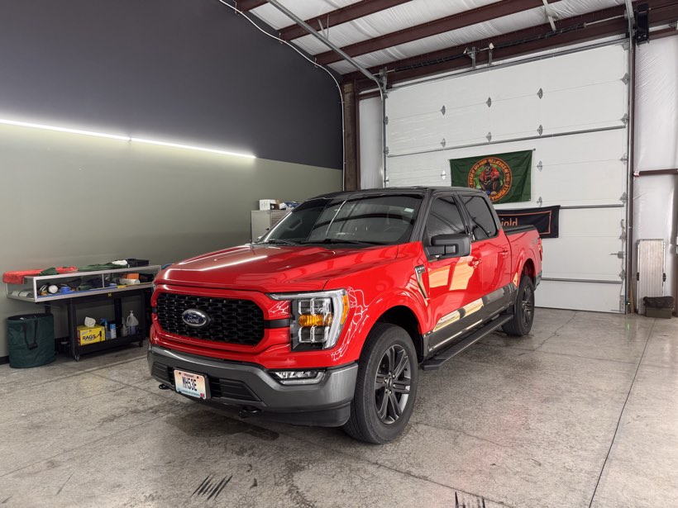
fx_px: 470
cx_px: 339
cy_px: 254
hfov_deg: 71.6
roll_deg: +1.8
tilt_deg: -3.6
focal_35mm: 24
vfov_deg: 56.8
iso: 125
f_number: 1.78
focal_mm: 6.76
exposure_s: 1/60
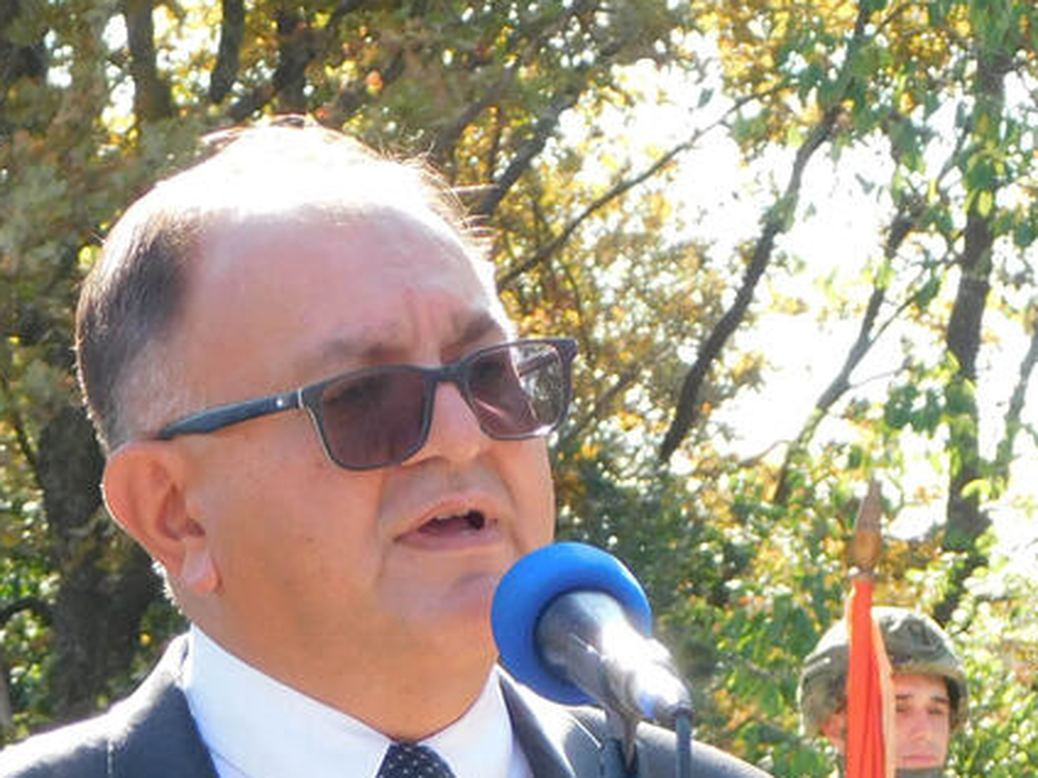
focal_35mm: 280
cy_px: 974
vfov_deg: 5.3
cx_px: 578
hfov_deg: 7.1
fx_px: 8396
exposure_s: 1/100
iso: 125
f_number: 4.6
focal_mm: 17.6
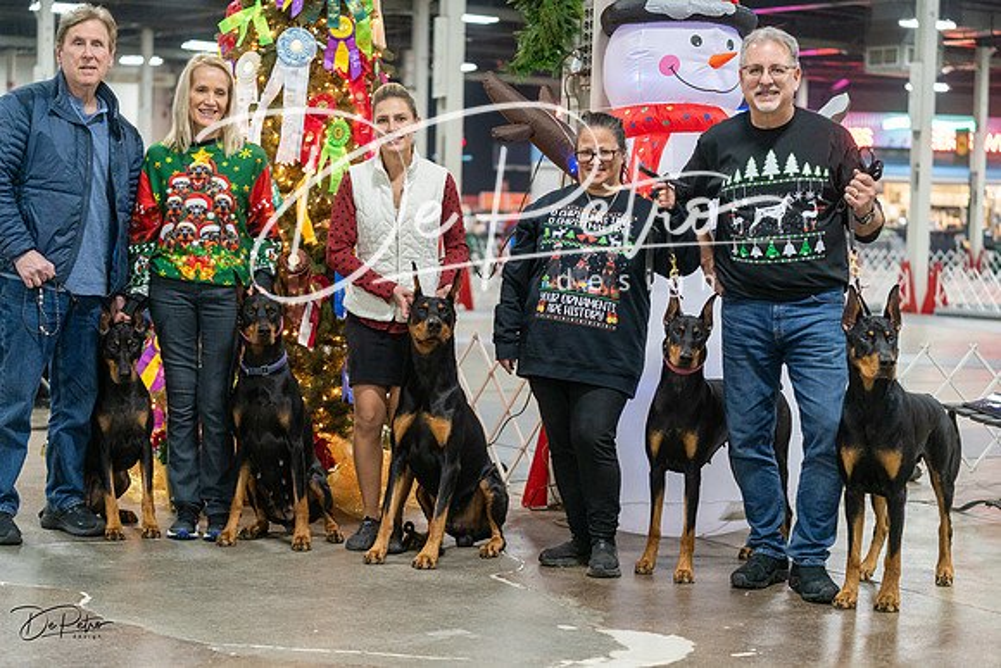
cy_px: 334
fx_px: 1947
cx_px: 500
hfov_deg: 28.8
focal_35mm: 70
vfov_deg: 19.5
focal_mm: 70
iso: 4000
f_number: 2.8
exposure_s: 1/160
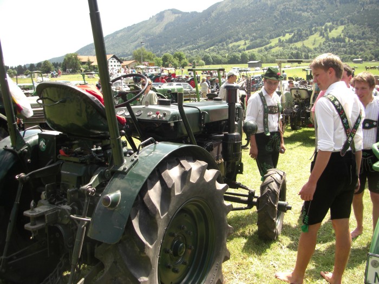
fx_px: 416
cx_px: 190
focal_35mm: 38
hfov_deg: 49.0
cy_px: 142
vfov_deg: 37.7
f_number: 3.4
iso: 64
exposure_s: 1/200
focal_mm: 6.3
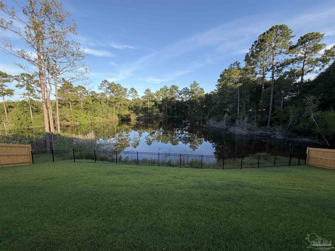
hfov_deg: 102.1
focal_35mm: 14
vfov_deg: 85.7
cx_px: 168
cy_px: 126
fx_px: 135
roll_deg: +0.2
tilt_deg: -7.5
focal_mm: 2.22
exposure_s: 1/502
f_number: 2.2
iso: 50
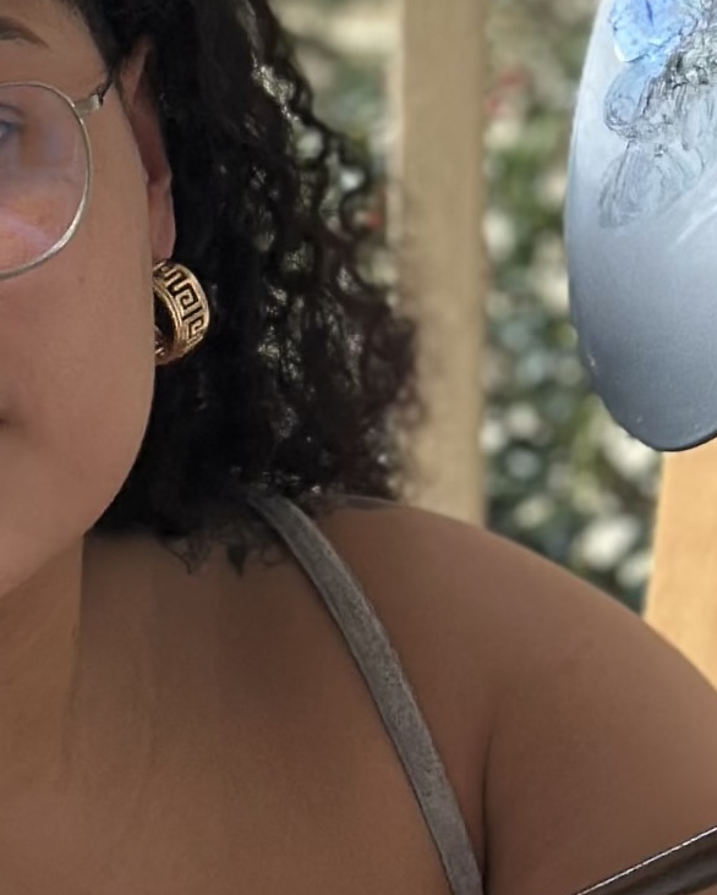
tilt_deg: -3.9
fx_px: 4322
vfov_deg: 11.4
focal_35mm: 163
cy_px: -351
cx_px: 156
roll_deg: -0.3
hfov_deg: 9.5
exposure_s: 1/188
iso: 80
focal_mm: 6.86
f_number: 1.78
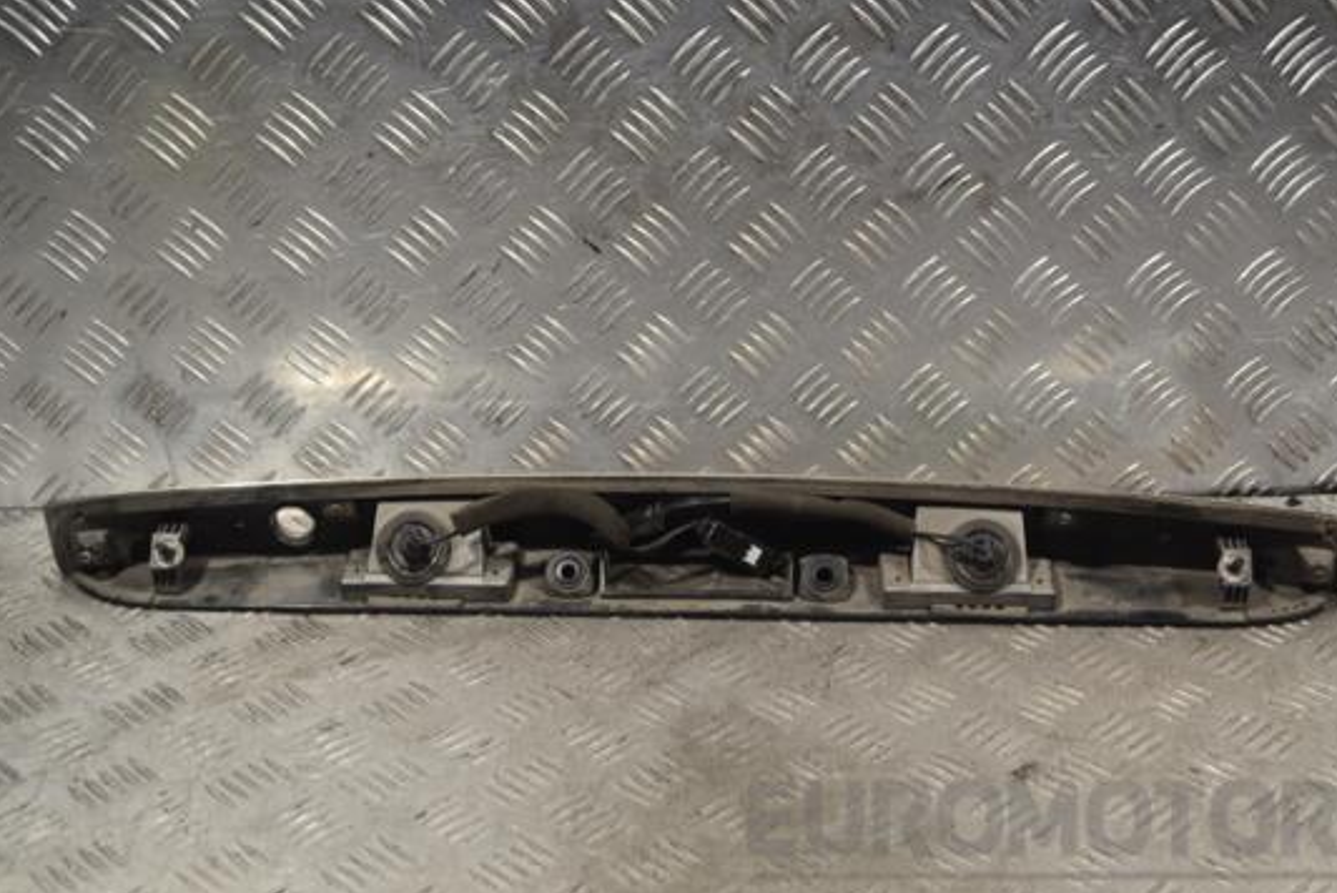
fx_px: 2007
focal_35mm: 54
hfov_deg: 36.8
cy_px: 484
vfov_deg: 25.1
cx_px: 700
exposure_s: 1/30
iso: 100
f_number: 4.8
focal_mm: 32
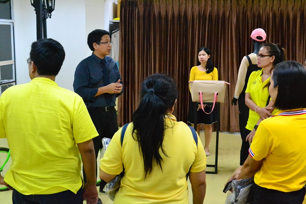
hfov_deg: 41.1
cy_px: 102
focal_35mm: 48
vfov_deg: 28.1
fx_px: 408
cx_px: 153
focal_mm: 32
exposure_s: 1/160
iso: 6400
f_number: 6.3
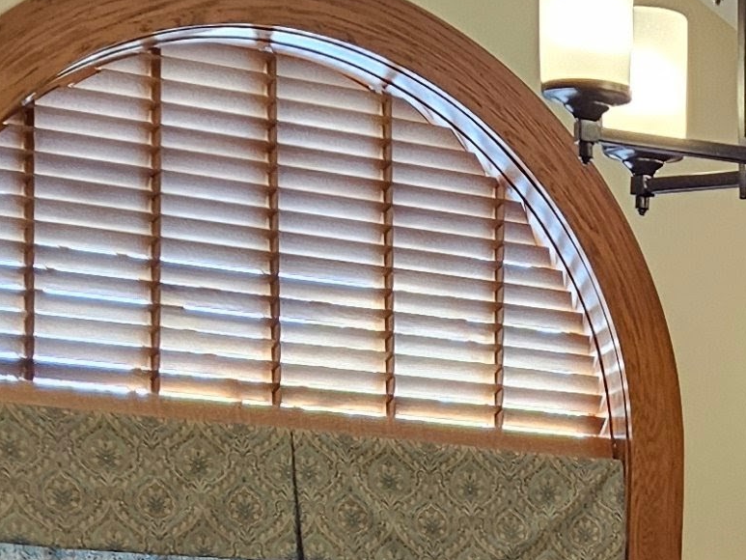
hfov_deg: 15.9
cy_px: 1038
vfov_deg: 11.5
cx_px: 905
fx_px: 2565
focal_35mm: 119
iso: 160
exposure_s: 1/120
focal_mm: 5.4
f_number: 1.8
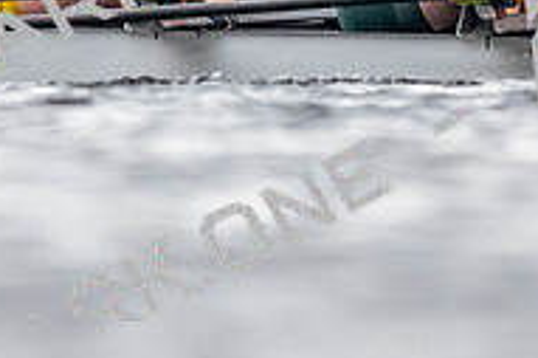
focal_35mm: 2735
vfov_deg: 0.5
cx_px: 282
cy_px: -161
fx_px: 40837
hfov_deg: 0.8
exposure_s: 1/2500
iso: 3600
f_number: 4
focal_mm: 600
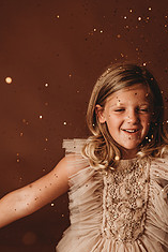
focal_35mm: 46
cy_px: 120
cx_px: 142
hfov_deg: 28.4
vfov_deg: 42.7
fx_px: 322
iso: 100
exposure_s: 1/160
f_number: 2.8
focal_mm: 24
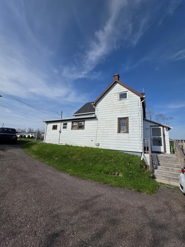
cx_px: 92
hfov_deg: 89.9
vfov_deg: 106.2
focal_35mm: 13
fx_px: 93
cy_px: 124
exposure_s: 1/3185
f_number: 1.9
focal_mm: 2.2
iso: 40
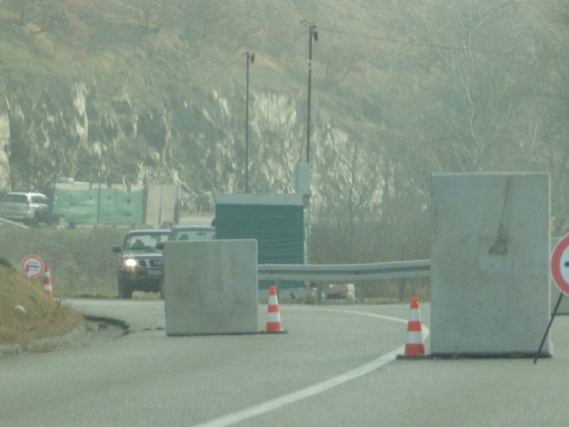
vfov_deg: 4.4
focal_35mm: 335
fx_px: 5507
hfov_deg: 5.9
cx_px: 284
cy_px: 214
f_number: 5.5
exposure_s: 1/800
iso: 800
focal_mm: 60
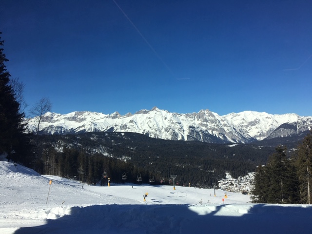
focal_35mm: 29
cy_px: 117
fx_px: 261
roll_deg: +1.6
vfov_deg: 48.2
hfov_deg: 61.7
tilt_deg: +4.0
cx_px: 156
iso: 25
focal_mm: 4.15
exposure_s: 1/3344
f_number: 2.2
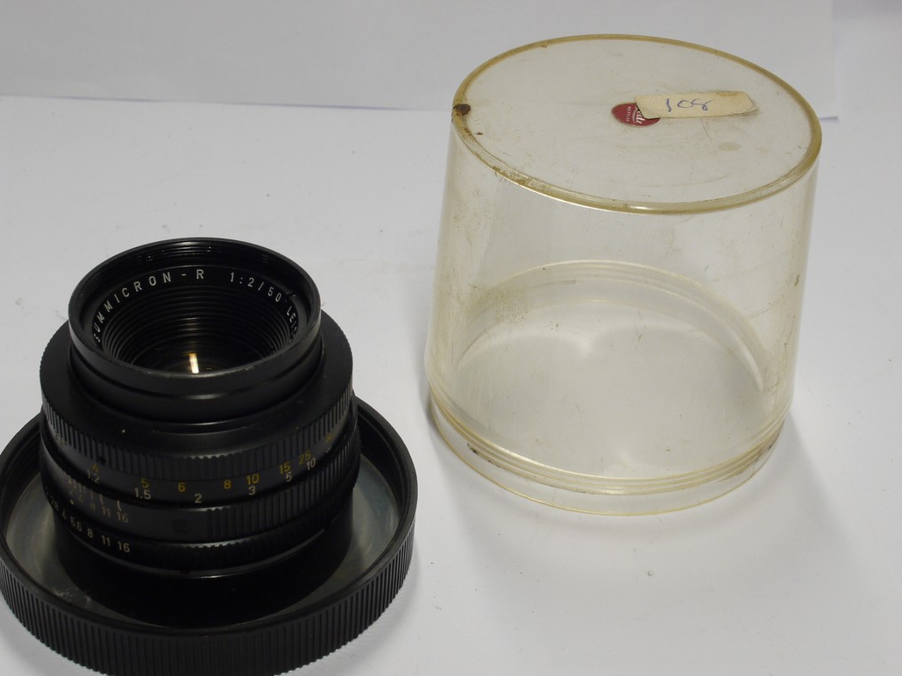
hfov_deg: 27.8
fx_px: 1823
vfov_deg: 21.0
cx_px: 432
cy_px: 339
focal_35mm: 70
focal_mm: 30
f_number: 10
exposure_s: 1/15
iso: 400
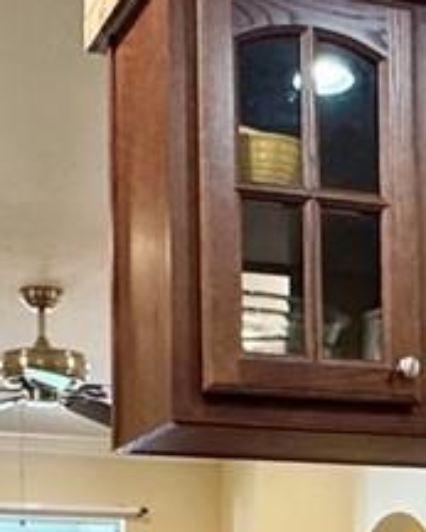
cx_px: 273
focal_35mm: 101
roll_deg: +0.0
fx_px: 1591
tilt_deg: -2.3
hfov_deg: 15.2
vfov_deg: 17.5
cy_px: 734
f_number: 2.2
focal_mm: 2.22
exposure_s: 1/60
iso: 250
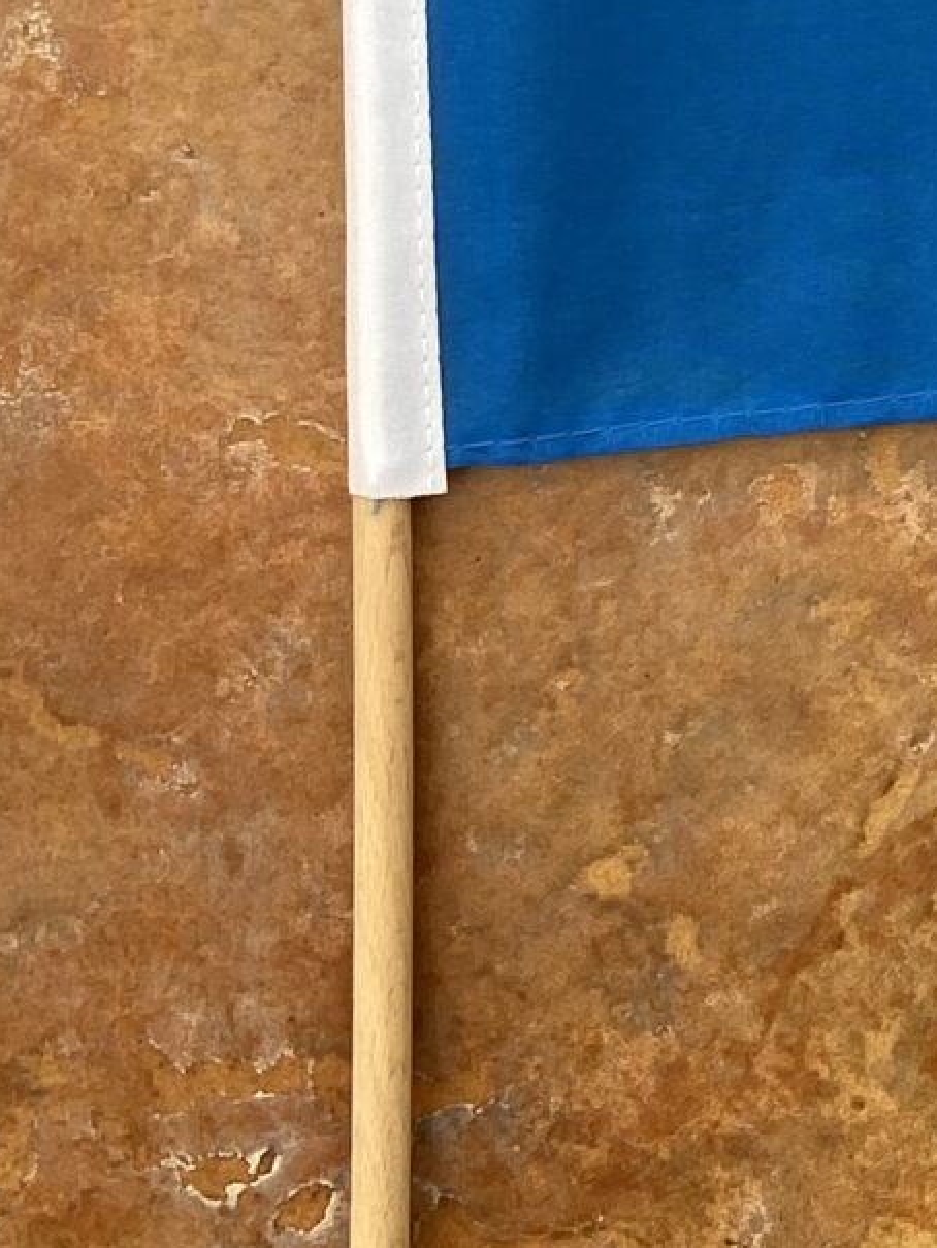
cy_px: -134
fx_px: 3969
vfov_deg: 17.3
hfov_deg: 12.2
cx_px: 1775
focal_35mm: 110
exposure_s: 1/240
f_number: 1.8
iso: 32
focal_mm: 4.25
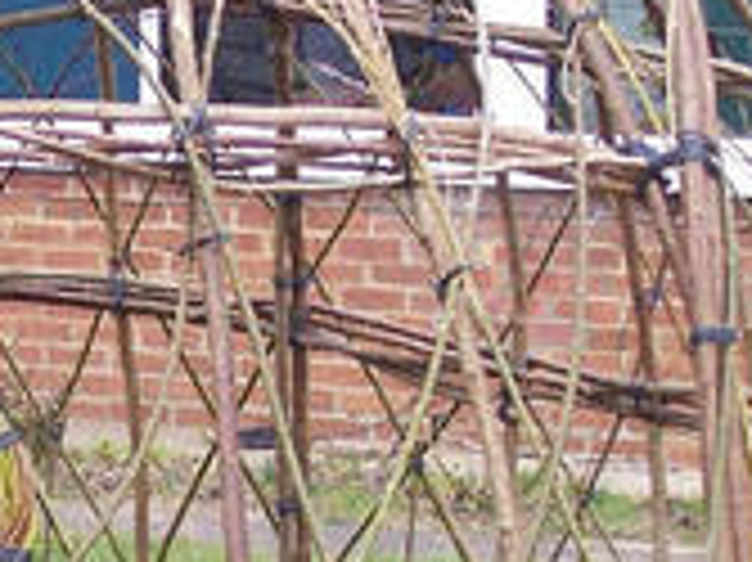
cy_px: 486
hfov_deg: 10.1
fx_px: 4233
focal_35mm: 195
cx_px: 0
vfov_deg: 7.6
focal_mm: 8.6
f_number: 3.4
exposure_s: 1/60
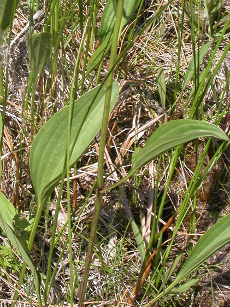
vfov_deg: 11.4
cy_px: 38
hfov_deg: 8.6
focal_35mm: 173
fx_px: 1532
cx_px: 91
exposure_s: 1/385
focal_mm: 20.2
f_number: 5.6
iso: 100
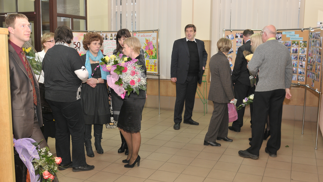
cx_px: 160
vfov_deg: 31.2
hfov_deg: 52.8
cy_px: 95
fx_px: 325
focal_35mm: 38
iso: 320
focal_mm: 24
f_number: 4.5
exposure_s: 1/60
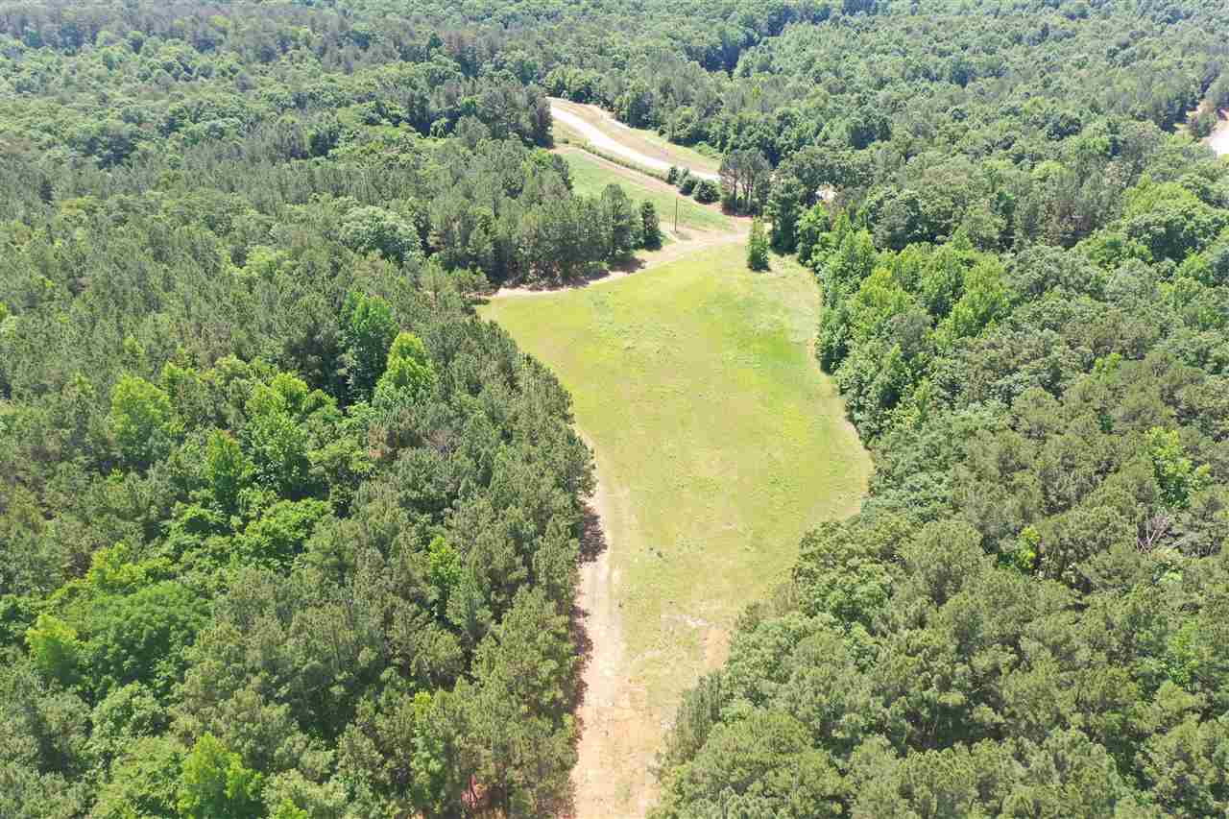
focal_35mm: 28
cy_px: 410
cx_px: 614
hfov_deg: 65.5
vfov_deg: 46.4
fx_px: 956
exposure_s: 1/50
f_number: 3.5
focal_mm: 10.26
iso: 100
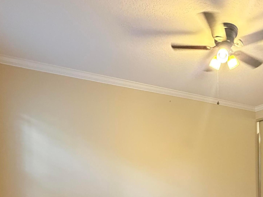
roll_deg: +0.5
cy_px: 169
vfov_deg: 46.0
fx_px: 213
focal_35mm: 28
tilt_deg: -0.6
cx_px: 216
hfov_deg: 58.0
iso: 640
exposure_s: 1/60
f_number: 2.2
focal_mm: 2.22
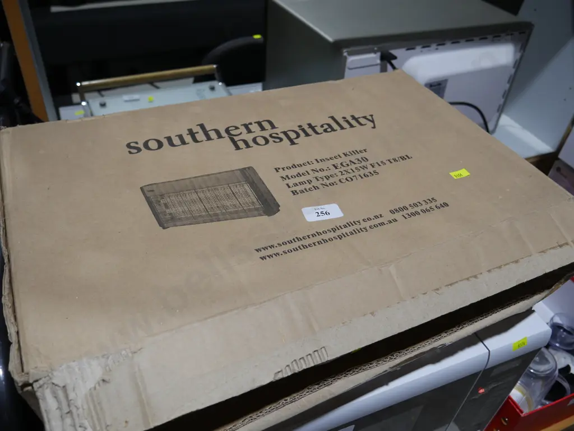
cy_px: 216
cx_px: 287
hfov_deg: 59.9
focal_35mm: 30
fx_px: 498
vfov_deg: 46.8
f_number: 4
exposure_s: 1/125
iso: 200
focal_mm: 15
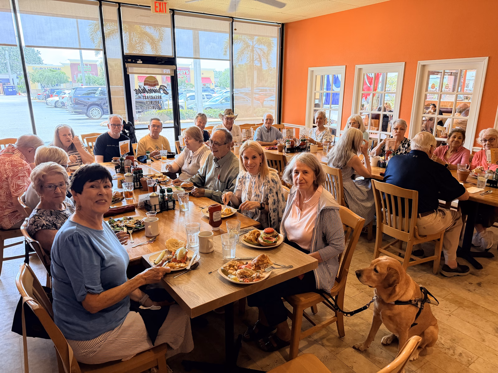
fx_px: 345
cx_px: 249
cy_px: 186
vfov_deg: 56.8
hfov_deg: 71.6
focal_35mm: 24
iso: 320
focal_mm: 6.76
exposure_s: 1/60
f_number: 1.78
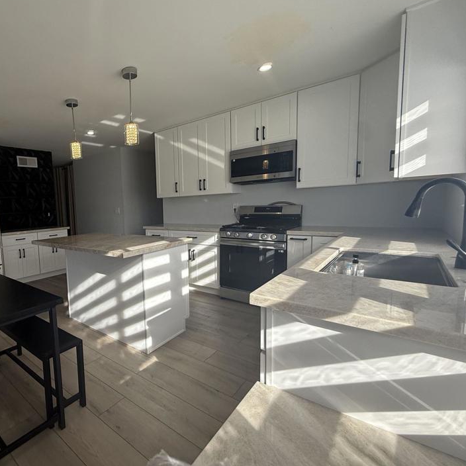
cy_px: 234
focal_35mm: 18
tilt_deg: -5.8
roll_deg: +2.6
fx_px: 274
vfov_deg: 80.7
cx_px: 135
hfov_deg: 76.6
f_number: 2.2
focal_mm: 2.22
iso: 64
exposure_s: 1/268
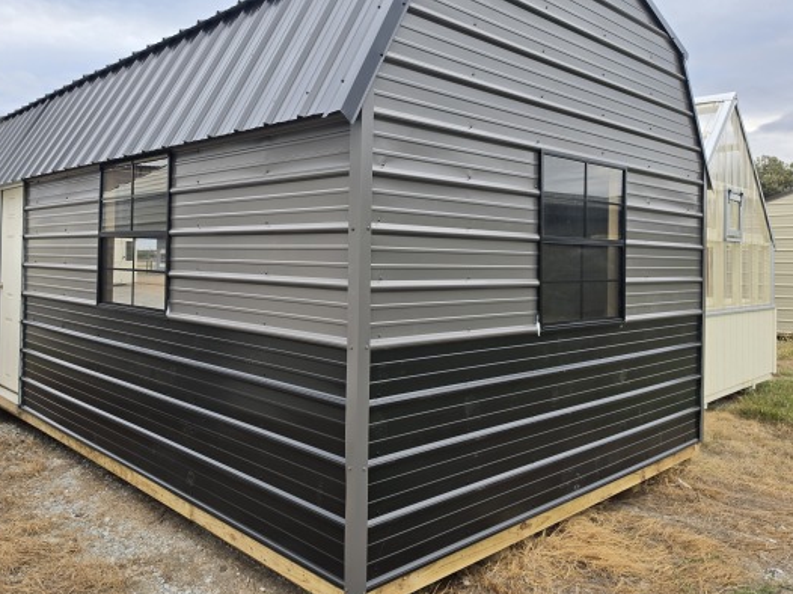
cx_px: 341
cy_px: 253
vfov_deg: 49.5
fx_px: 641
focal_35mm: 28
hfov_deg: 63.2
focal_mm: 6.5
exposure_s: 1/359
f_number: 1.4
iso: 20
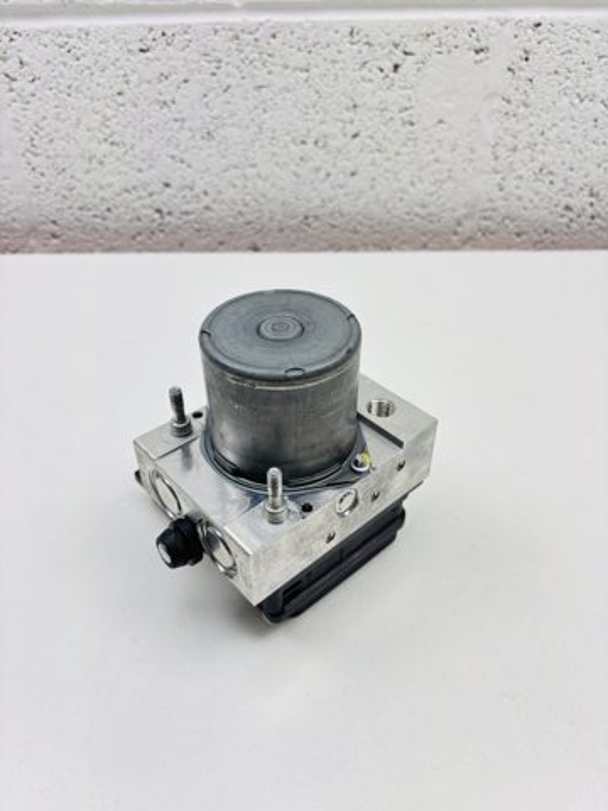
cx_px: 304
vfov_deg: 67.3
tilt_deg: -38.4
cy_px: 406
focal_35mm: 26
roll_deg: -0.4
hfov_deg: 53.1
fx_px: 609
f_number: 1.6
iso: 64
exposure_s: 1/100
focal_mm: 5.96
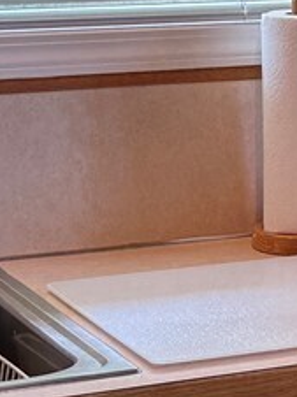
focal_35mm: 170
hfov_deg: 8.4
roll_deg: -0.6
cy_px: 46
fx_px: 1948
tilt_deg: -5.2
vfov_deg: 11.6
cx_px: 503
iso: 100
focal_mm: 6.76
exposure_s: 1/120
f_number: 1.78
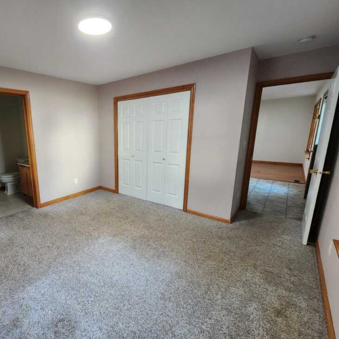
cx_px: 108
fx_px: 177
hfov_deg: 83.8
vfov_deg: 87.4
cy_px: 172
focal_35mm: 16
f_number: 2.2
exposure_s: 1/40
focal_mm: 2.2
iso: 320
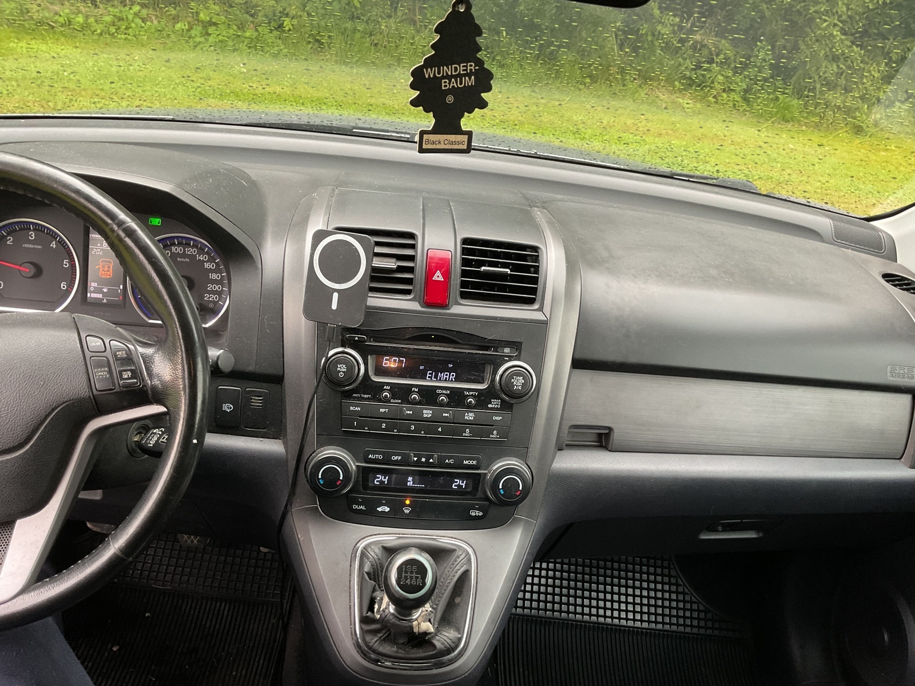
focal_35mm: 29
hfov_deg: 61.7
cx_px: 458
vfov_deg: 48.2
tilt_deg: -27.8
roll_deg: -8.8
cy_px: 343
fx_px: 767
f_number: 1.8
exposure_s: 1/60
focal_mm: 3
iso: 100
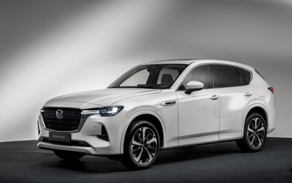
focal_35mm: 72
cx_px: 147
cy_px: 97
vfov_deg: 18.1
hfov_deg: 28.6
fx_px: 573
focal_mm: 70
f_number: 9
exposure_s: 1.3
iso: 80
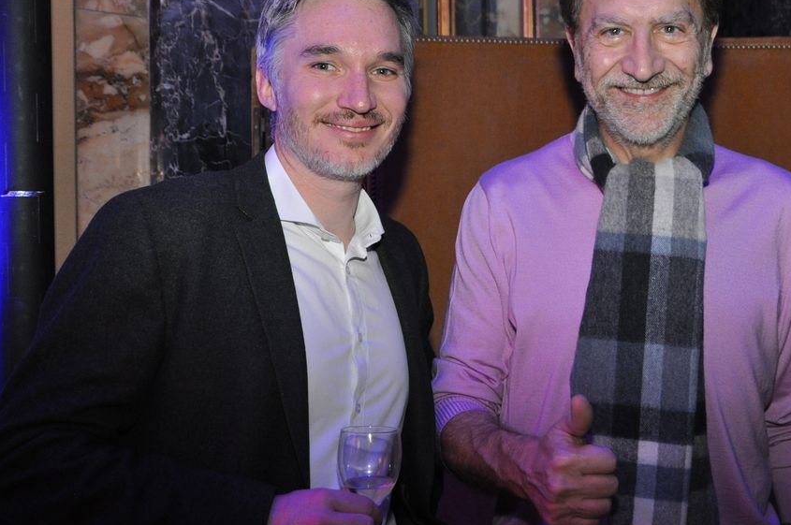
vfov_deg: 26.8
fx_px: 1097
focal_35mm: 50
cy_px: 192
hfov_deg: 38.9
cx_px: 568
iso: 800
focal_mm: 22
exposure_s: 1/60
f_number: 4
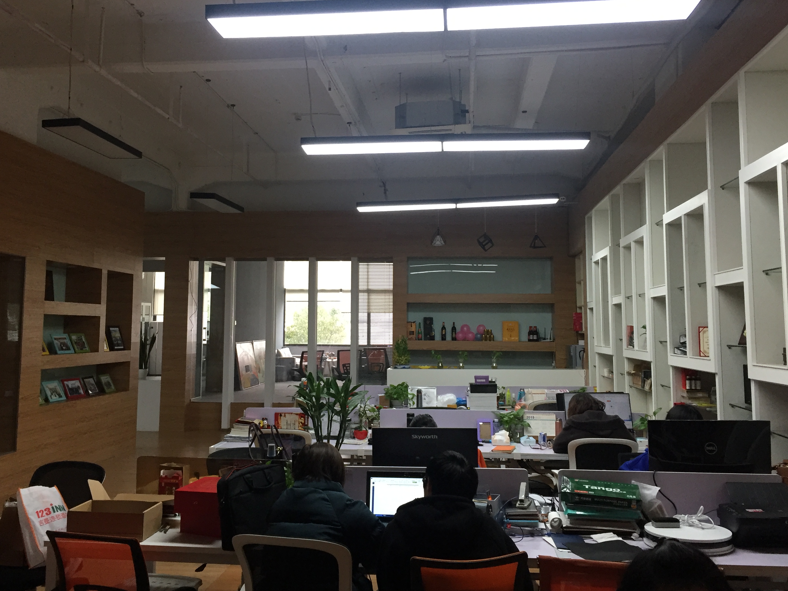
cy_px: 257
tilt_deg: +5.6
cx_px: 368
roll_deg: -0.5
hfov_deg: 53.9
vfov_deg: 41.7
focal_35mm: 34
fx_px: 774
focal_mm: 4.15
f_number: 2.2
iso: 80
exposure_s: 1/33
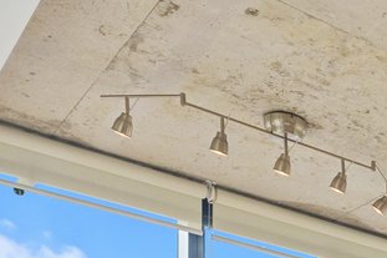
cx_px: 637
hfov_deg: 20.5
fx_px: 849
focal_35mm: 79
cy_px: 569
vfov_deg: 13.7
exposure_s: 1/100
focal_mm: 12
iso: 1000
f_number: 7.1
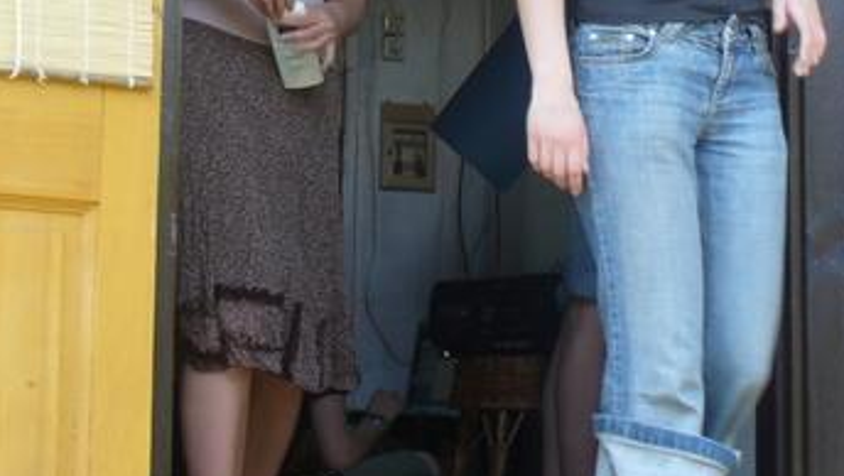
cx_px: 491
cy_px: -10
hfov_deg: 23.9
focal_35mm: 89
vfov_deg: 13.4
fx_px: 1993
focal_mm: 6.1
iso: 64
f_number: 2.8
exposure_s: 1/60
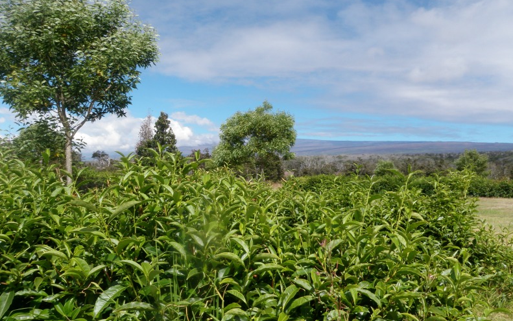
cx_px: 259
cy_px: 167
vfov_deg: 41.9
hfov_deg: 62.9
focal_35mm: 30
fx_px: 420
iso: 50
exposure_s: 1/200
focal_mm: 5
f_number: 5
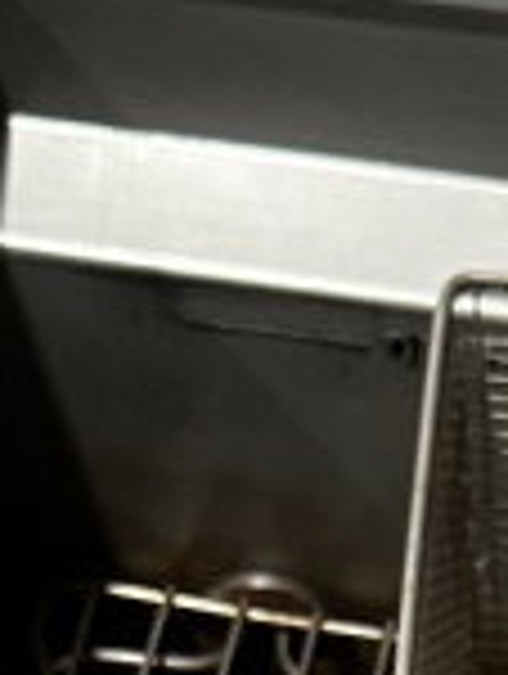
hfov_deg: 11.4
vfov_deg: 13.1
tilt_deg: -57.4
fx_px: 2537
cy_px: 1348
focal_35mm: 130
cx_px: 477
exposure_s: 1/60
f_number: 1.78
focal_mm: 6.86
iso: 320
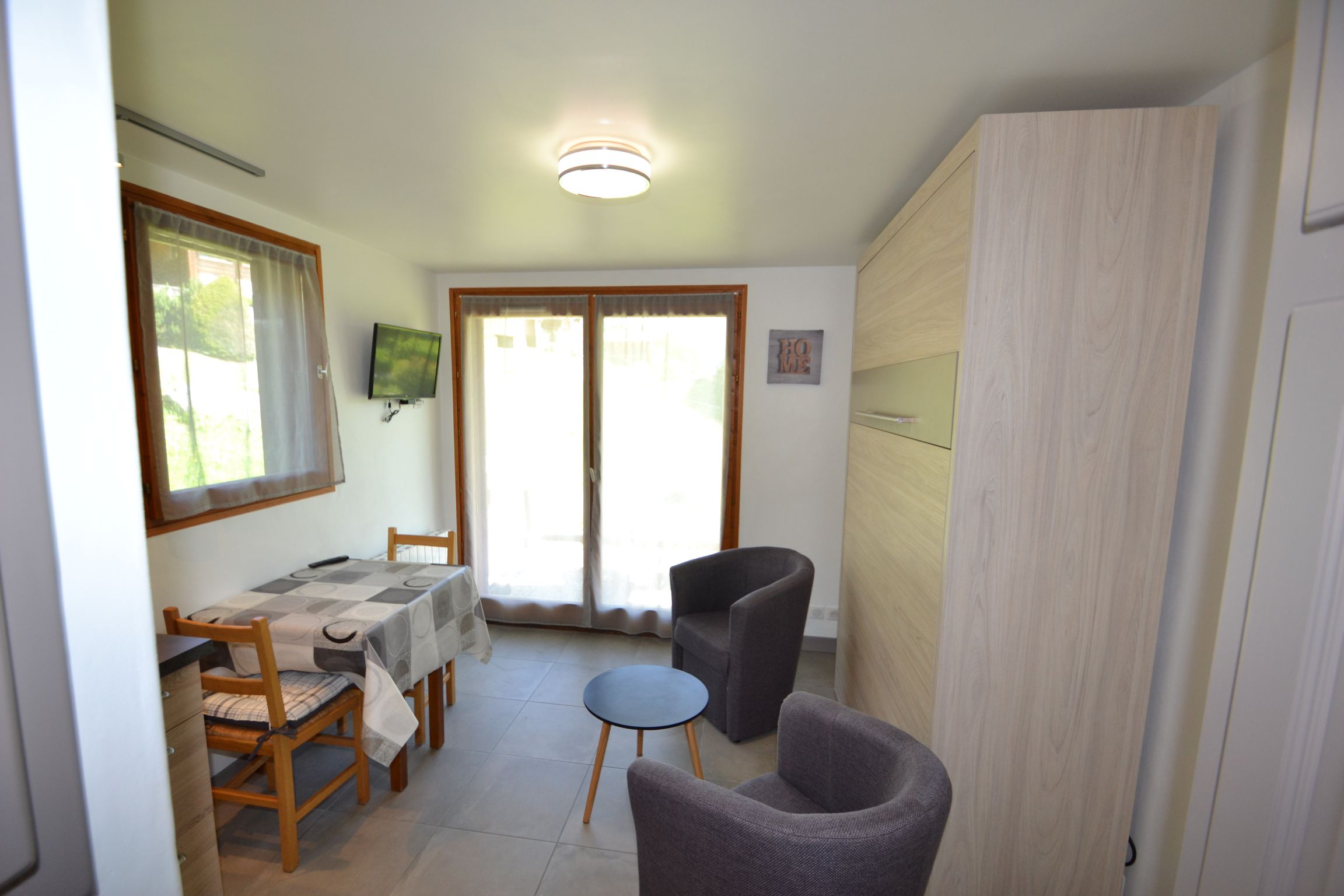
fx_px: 560
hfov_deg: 100.4
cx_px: 672
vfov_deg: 77.3
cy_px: 448
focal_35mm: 15
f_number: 5
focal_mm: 10
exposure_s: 1/100
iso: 400
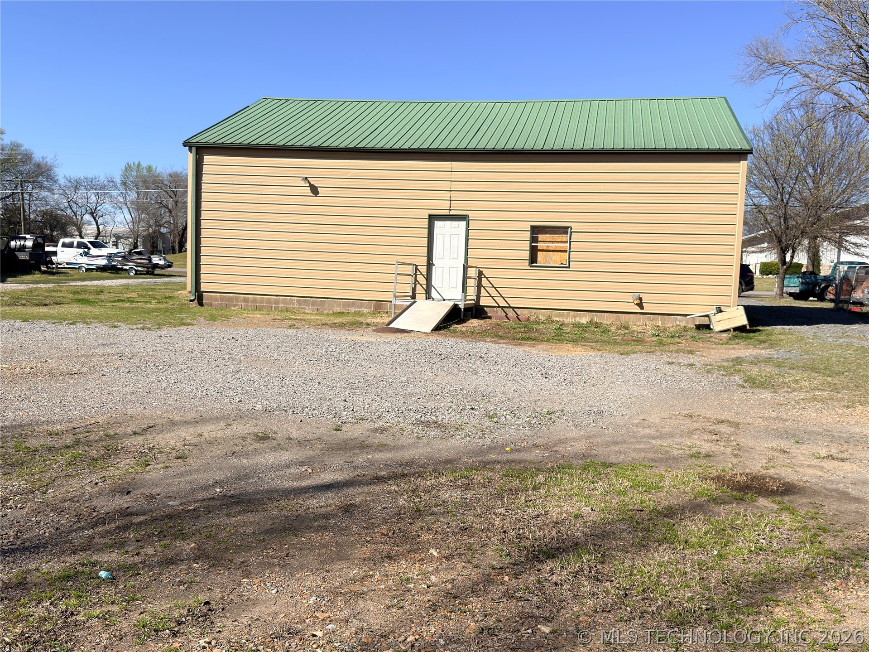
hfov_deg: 54.0
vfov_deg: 41.8
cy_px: 326
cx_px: 434
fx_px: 853
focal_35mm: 34
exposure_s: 1/5348
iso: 64
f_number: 1.78
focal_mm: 6.76
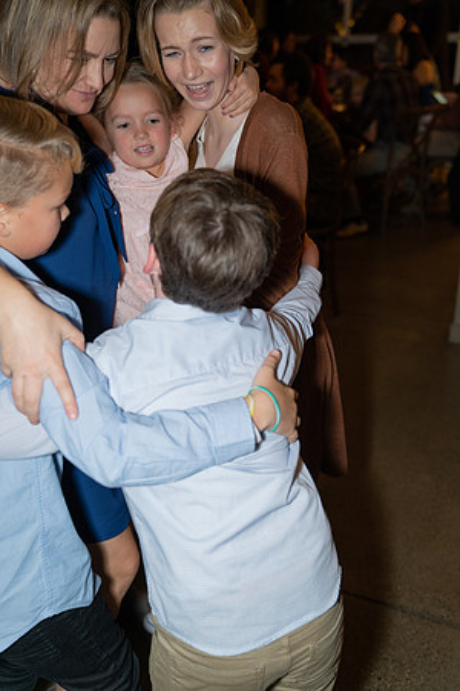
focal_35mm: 40
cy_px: 346
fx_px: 767
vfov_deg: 48.5
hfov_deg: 33.4
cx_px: 230
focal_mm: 40
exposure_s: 1/125
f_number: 2.8
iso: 2000
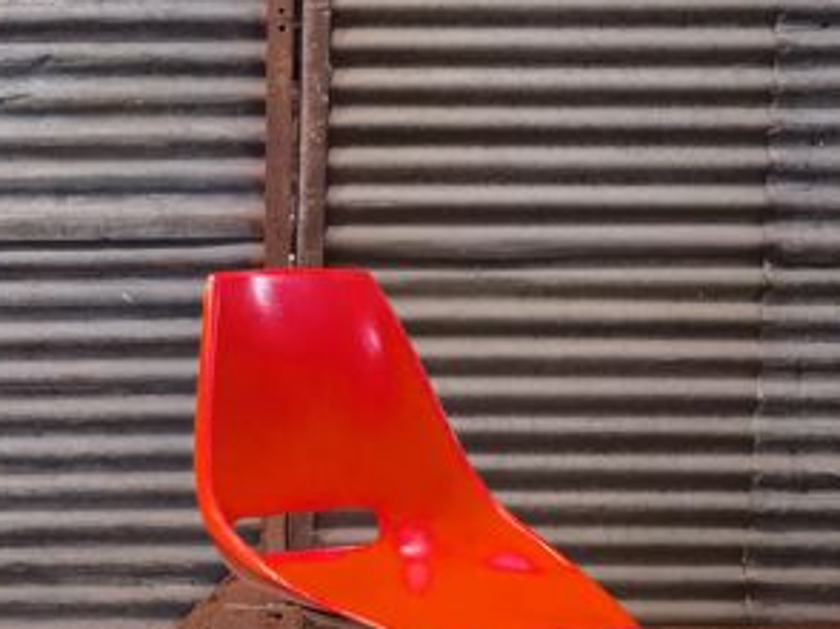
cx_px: 43
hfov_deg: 20.4
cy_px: 629
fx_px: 2279
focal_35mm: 94
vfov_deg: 15.4
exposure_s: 1/25
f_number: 1.9
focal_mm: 6.71
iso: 800
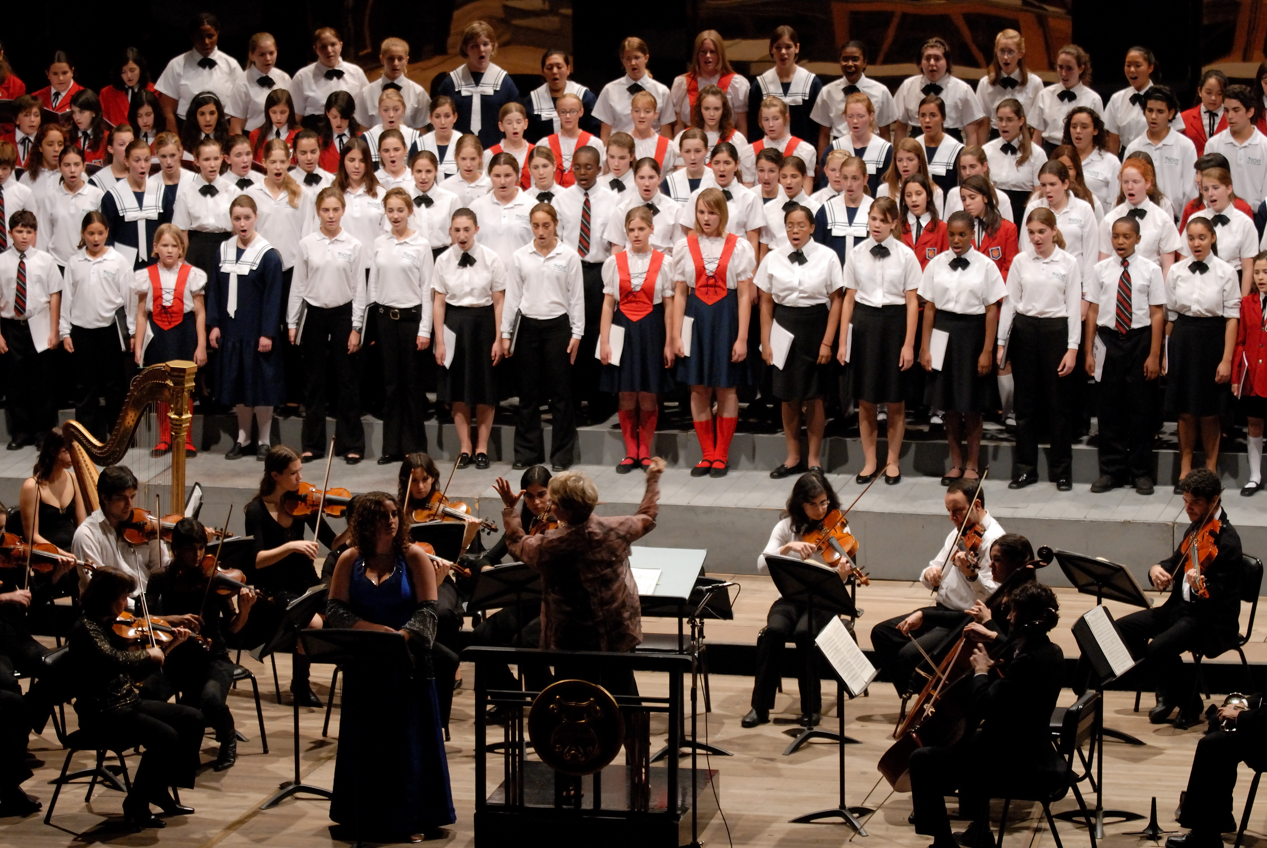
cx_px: 634
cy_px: 424
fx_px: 5550
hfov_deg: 13.0
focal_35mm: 158
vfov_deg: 8.7
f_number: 2.8
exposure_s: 1/60
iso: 800
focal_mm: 105
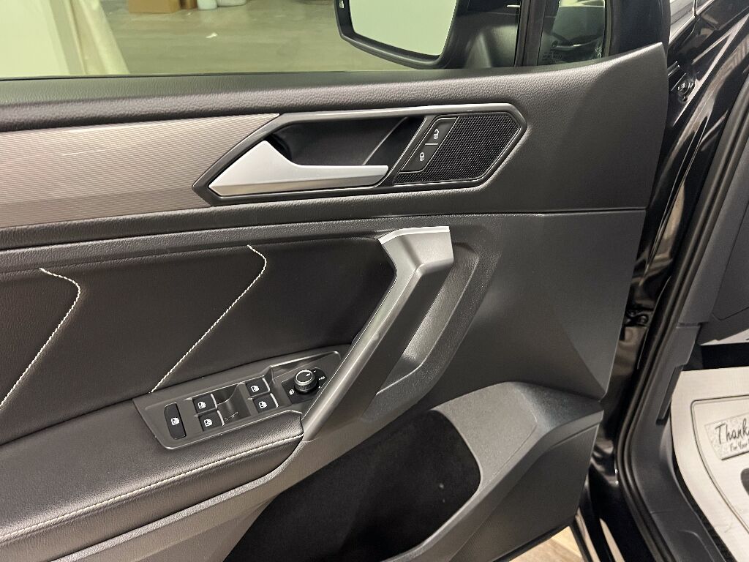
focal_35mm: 26
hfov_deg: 67.3
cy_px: 281
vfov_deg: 53.1
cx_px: 374
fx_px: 563
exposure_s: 1/40
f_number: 1.5
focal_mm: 5.7
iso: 500
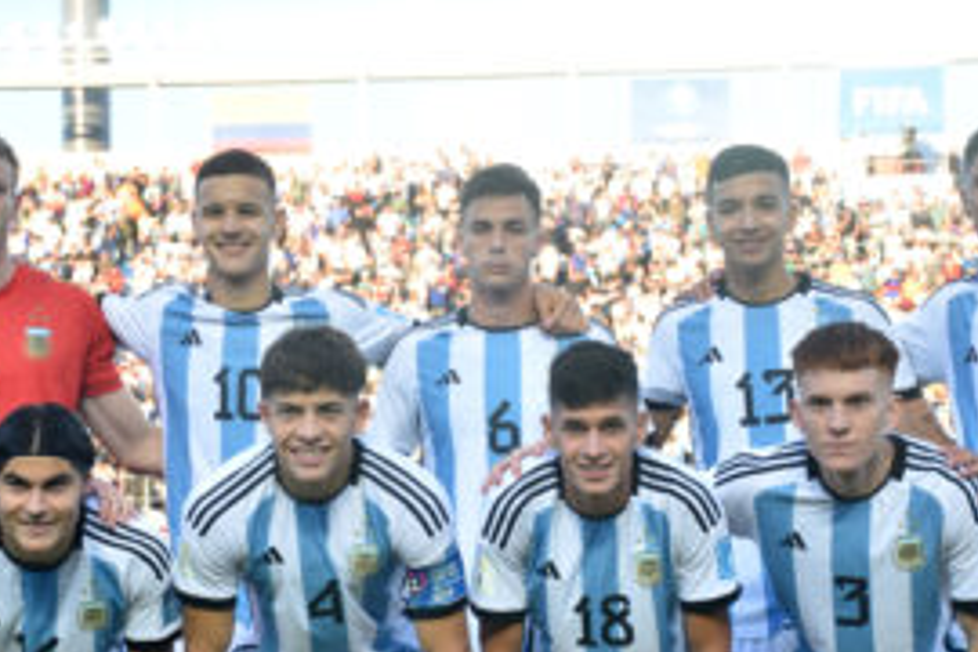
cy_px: 496
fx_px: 3531
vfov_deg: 10.5
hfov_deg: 15.8
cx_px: 422
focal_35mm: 130
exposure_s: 1/250
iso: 250
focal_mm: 40
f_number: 4.5
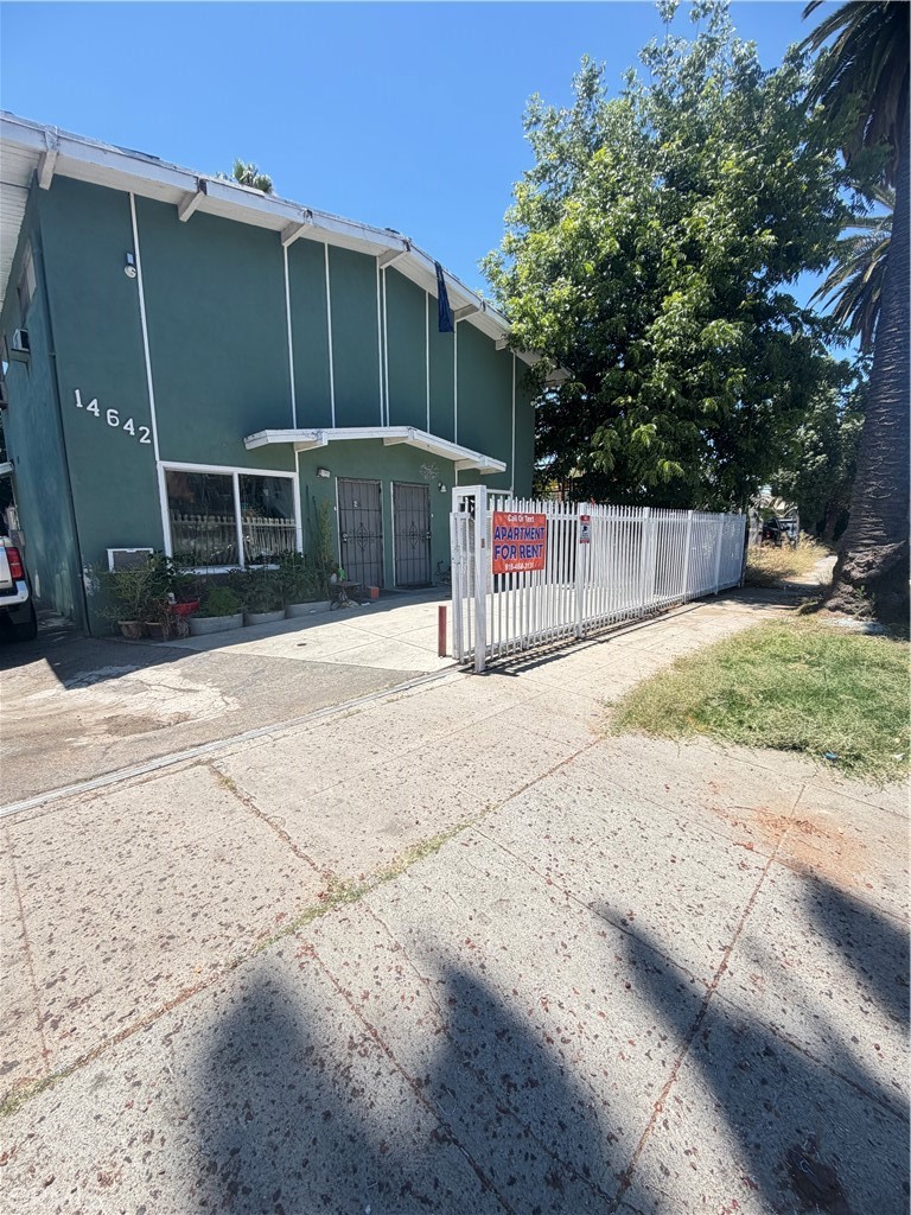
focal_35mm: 14
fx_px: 491
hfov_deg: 85.7
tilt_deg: -11.3
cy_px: 608
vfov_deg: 102.1
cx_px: 456
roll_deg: +0.1
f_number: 2.2
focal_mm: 2.22
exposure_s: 1/502
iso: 40
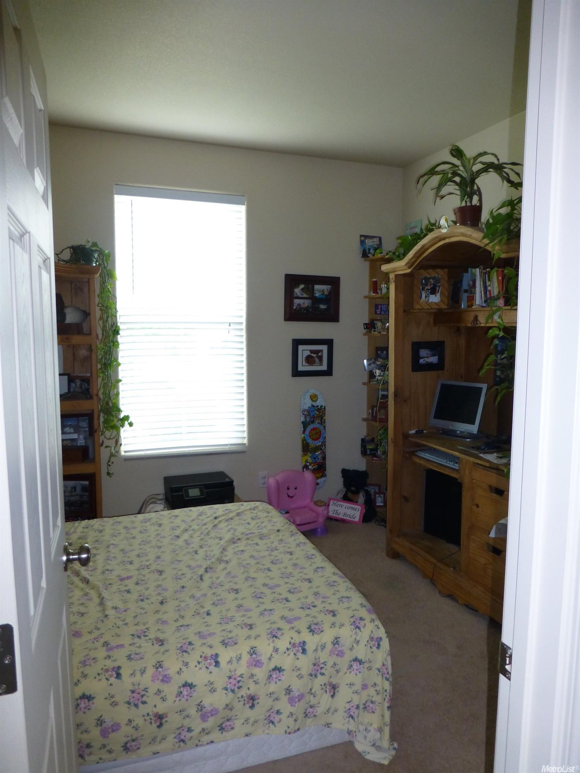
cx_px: 290
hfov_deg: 56.8
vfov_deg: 71.6
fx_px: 536
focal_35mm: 24
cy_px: 386
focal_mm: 4.3
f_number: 3.3
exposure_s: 1/60
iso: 250
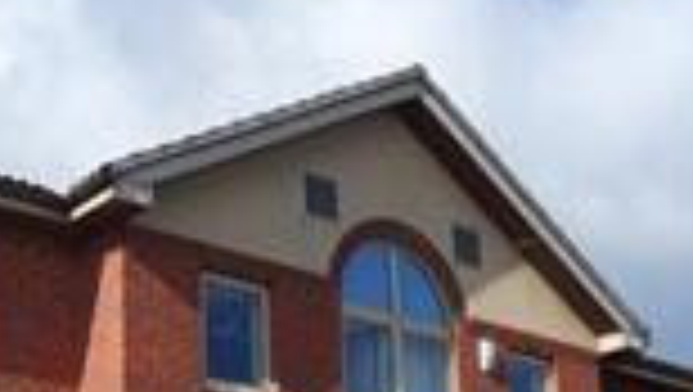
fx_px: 1214
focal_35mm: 66
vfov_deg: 17.5
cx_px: 317
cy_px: 460
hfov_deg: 31.8
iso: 80
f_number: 7.5
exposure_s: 1/250
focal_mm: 4.2
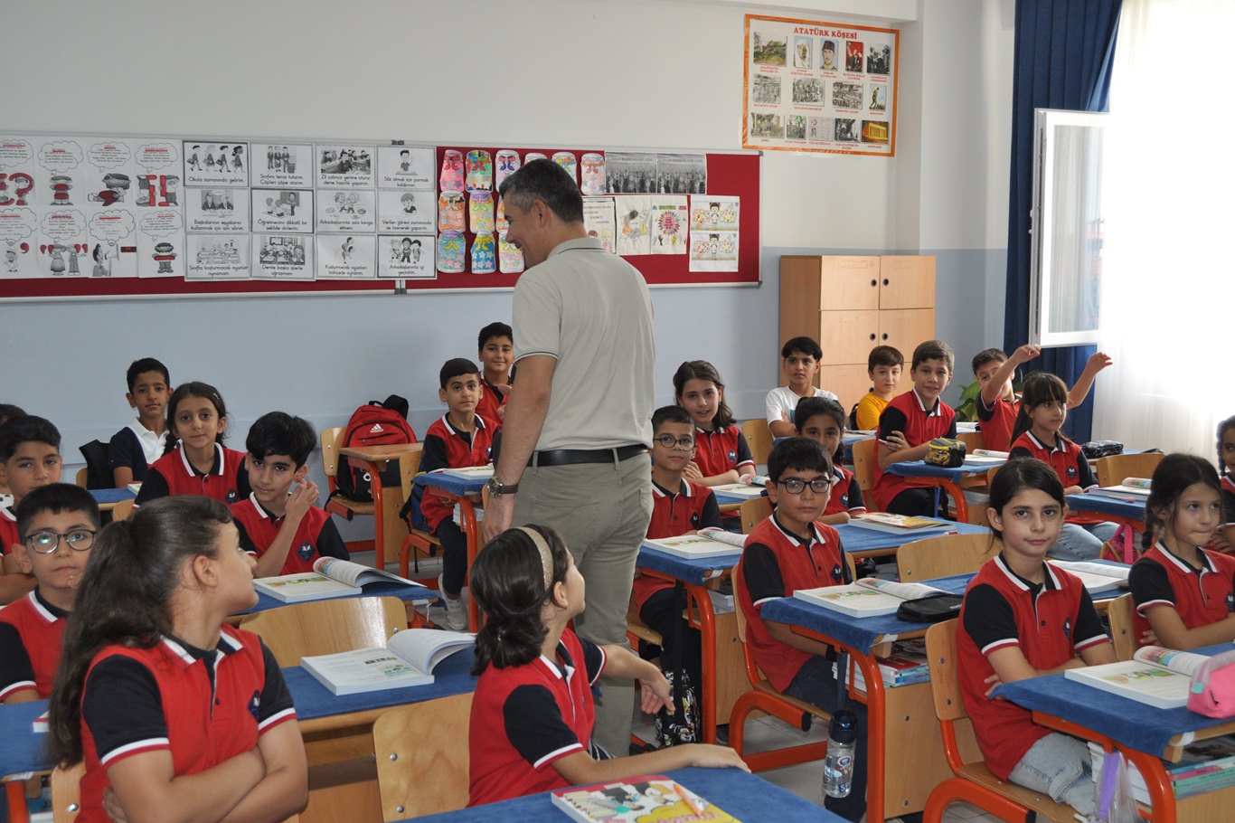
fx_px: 1543
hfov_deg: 43.6
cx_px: 618
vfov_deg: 29.9
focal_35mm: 45
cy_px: 412
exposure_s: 1/125
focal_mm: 30
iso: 640
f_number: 4.2
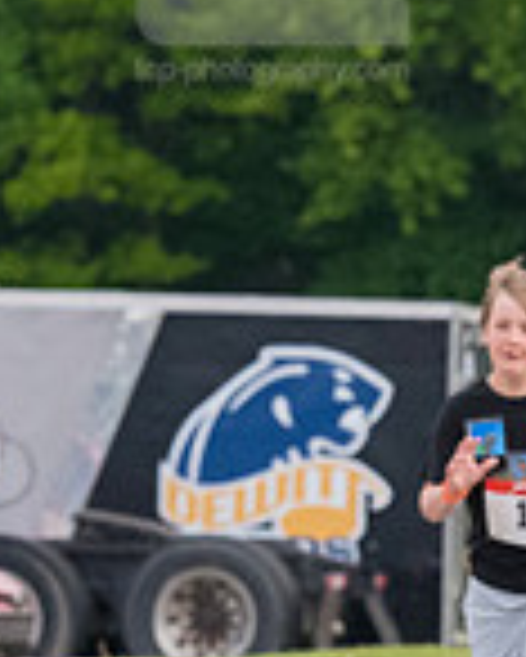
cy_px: 544
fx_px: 18467
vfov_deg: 2.0
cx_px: -364
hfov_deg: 1.6
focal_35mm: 950
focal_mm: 170
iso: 3200
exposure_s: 1/1250
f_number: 7.1
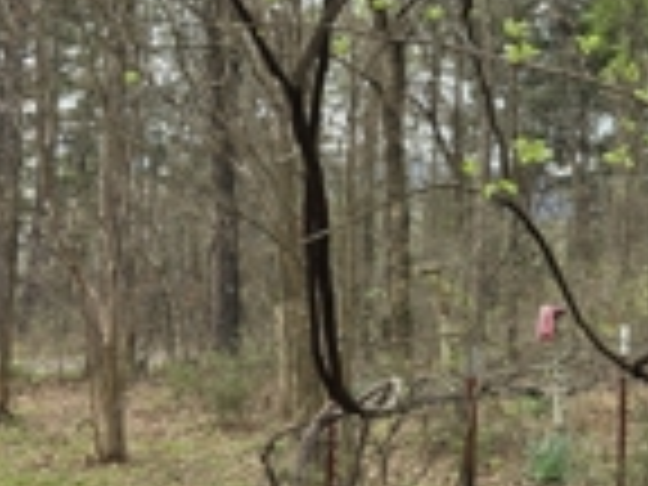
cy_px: 288
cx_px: 778
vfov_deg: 22.9
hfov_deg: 26.8
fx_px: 1198
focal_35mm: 64
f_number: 1.7
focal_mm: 6.3
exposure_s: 1/180
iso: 16
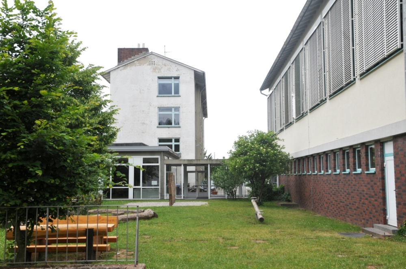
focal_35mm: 42
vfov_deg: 31.8
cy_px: 134
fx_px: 473
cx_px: 203
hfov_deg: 46.5
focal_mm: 28
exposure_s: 1/250
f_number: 8
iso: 250
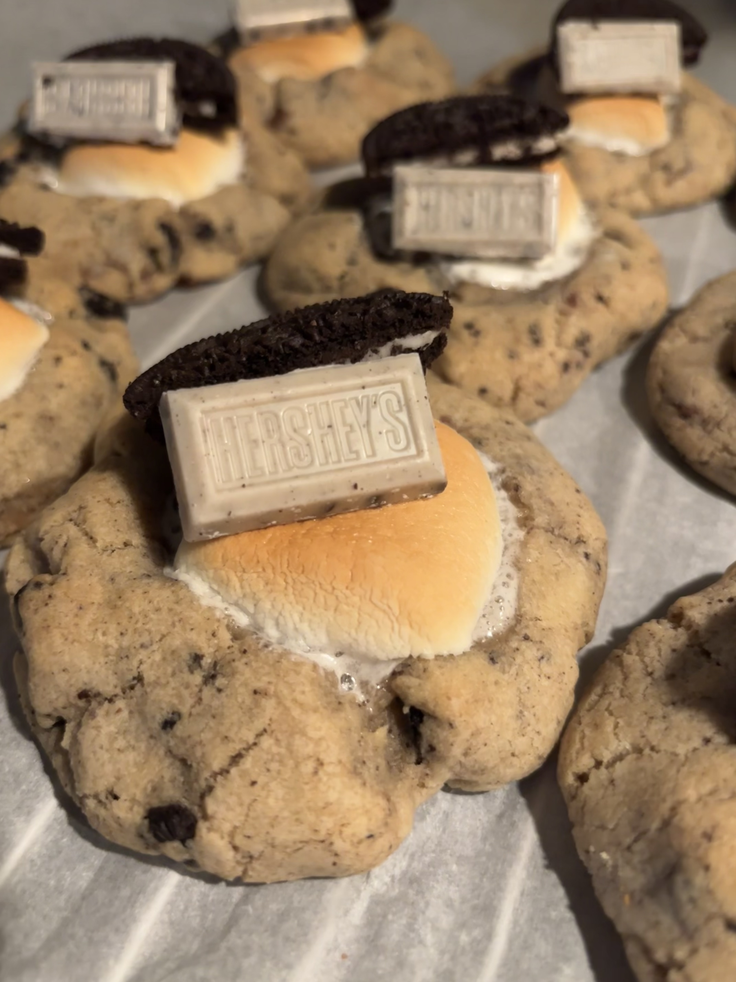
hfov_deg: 53.1
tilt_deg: -45.5
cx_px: 368
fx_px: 737
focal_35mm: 26
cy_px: 491
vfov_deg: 67.3
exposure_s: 1/60
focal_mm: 5.96
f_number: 1.6
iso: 400
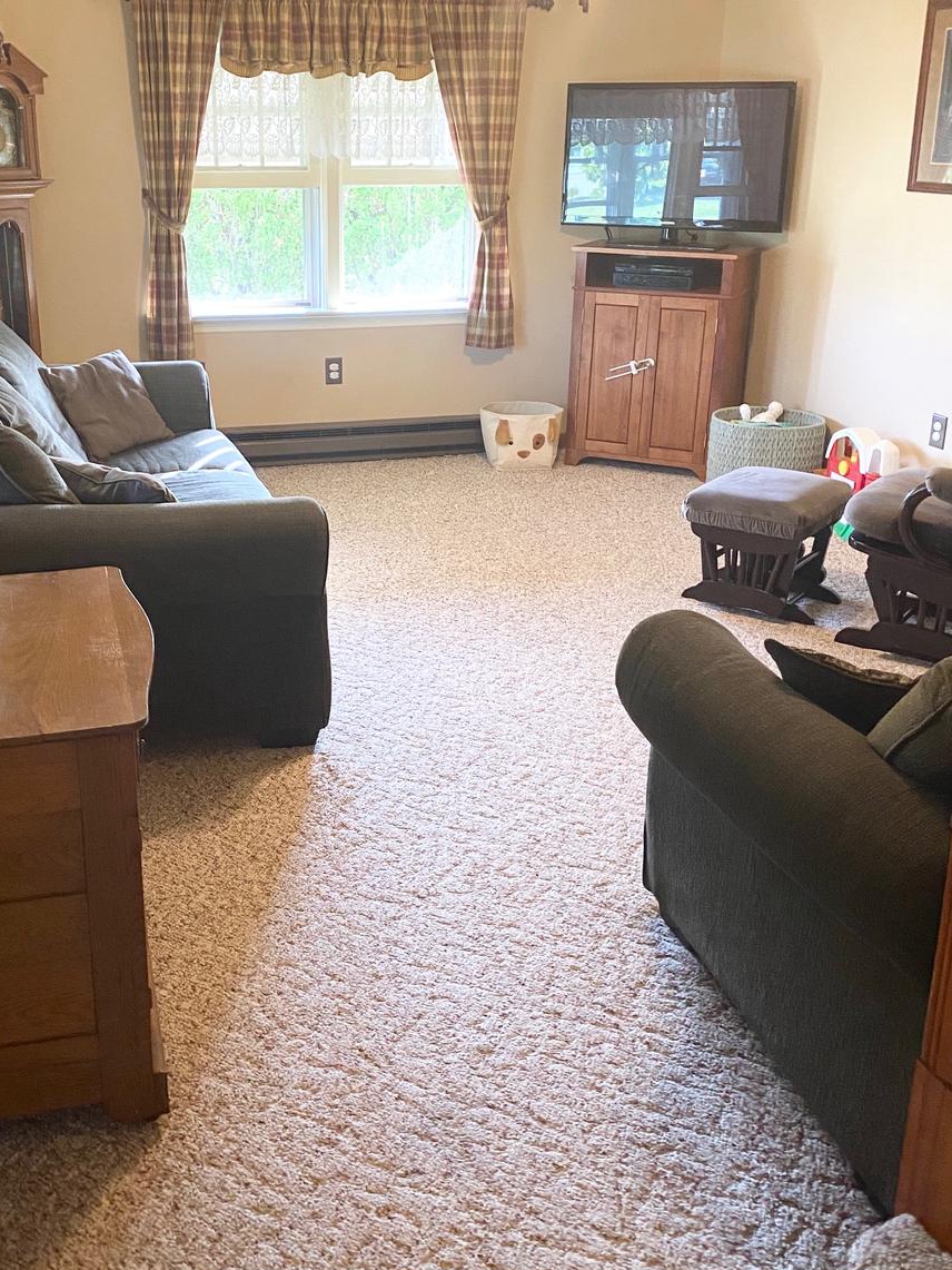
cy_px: 570
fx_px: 1283
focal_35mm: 35
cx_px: 384
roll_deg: +0.2
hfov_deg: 40.5
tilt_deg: -17.2
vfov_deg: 52.5
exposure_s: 1/60
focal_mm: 4.25
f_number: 1.8
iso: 320
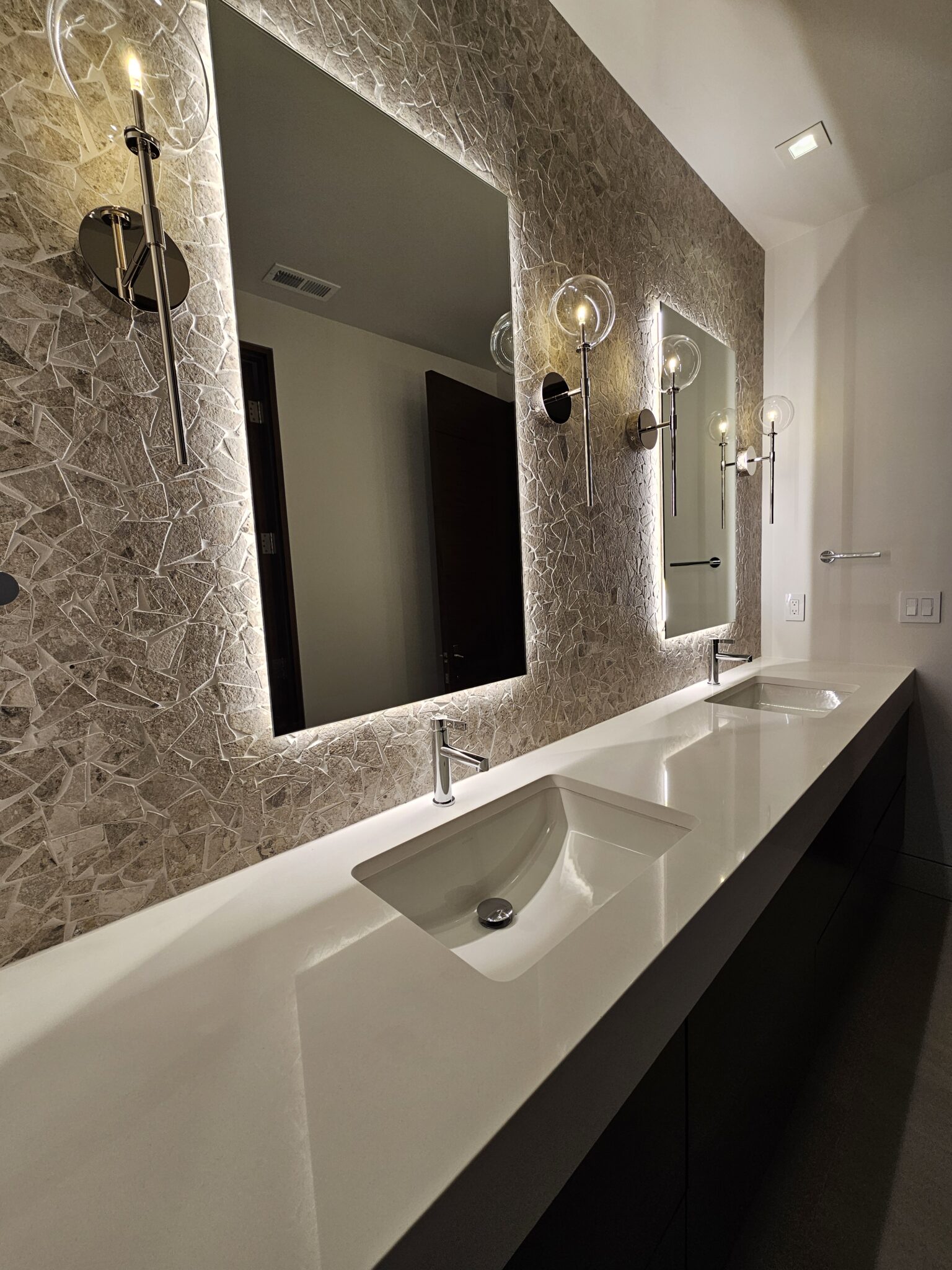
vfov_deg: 106.2
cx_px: 476
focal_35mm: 13
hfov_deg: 89.9
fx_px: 477
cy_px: 635
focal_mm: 2.2
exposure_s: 1/120
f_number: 2.2
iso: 50
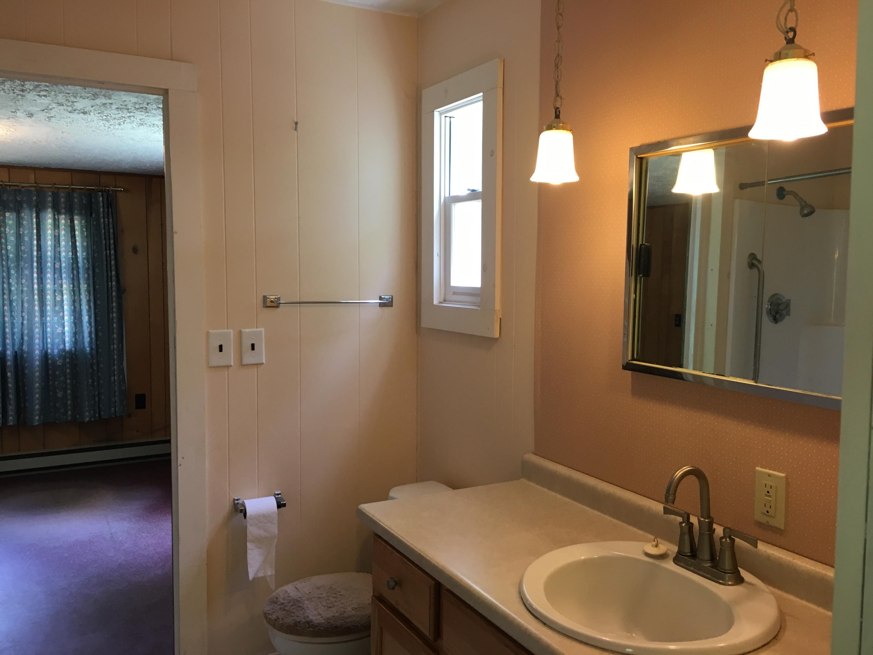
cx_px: 436
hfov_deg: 61.7
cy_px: 328
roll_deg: +1.0
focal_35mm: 29
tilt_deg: -3.3
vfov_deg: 48.2
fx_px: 731
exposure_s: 1/30
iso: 80
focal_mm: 4.15
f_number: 2.2
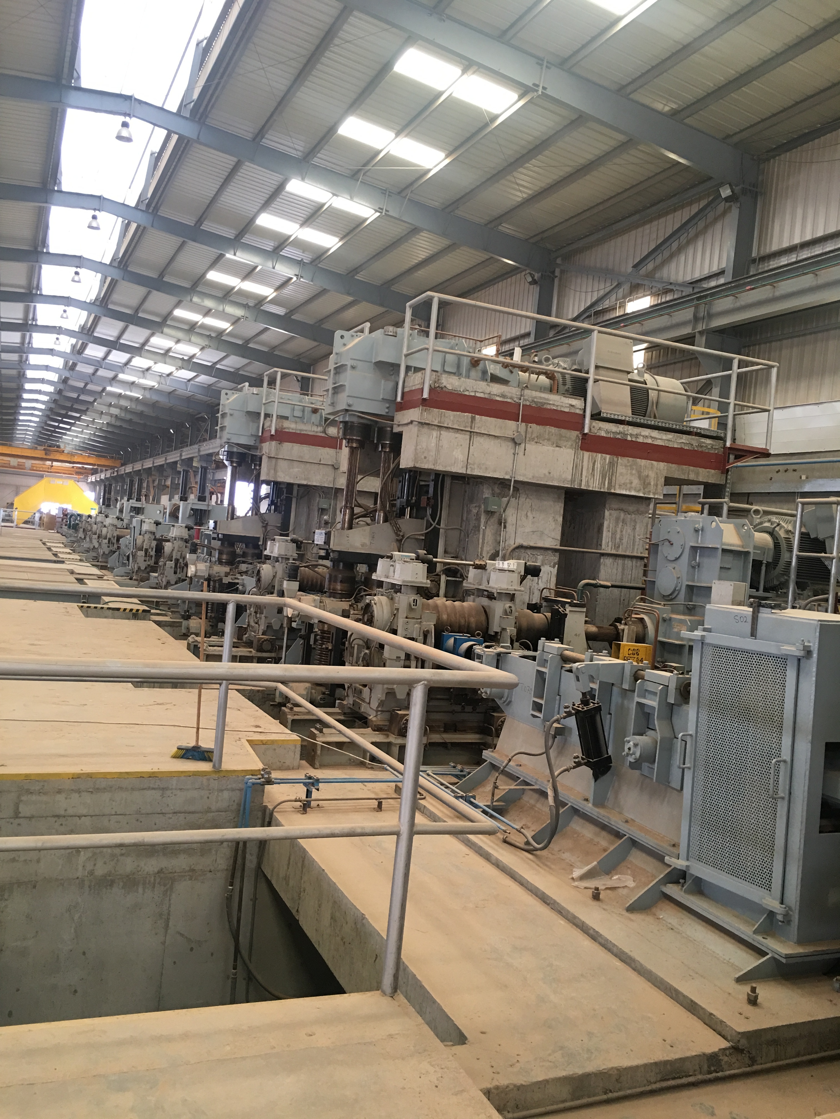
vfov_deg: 61.7
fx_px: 938
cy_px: 560
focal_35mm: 29
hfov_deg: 48.2
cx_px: 420
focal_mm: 4.15
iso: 64
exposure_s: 1/33
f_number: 2.2
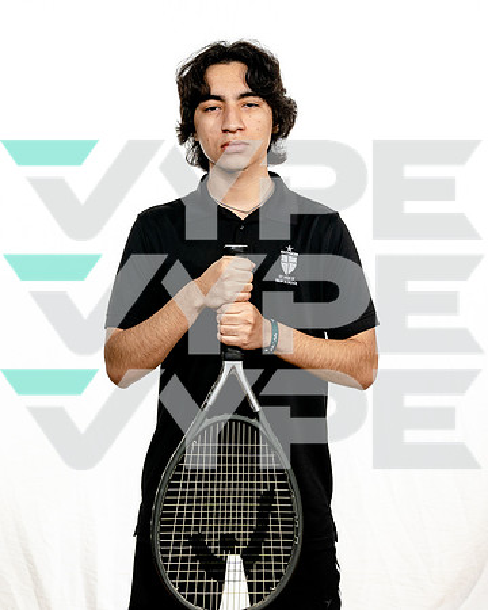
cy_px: 289
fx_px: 1285
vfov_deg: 26.7
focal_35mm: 71
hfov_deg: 21.5
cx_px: 236
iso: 160
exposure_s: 1/250
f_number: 8
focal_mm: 39
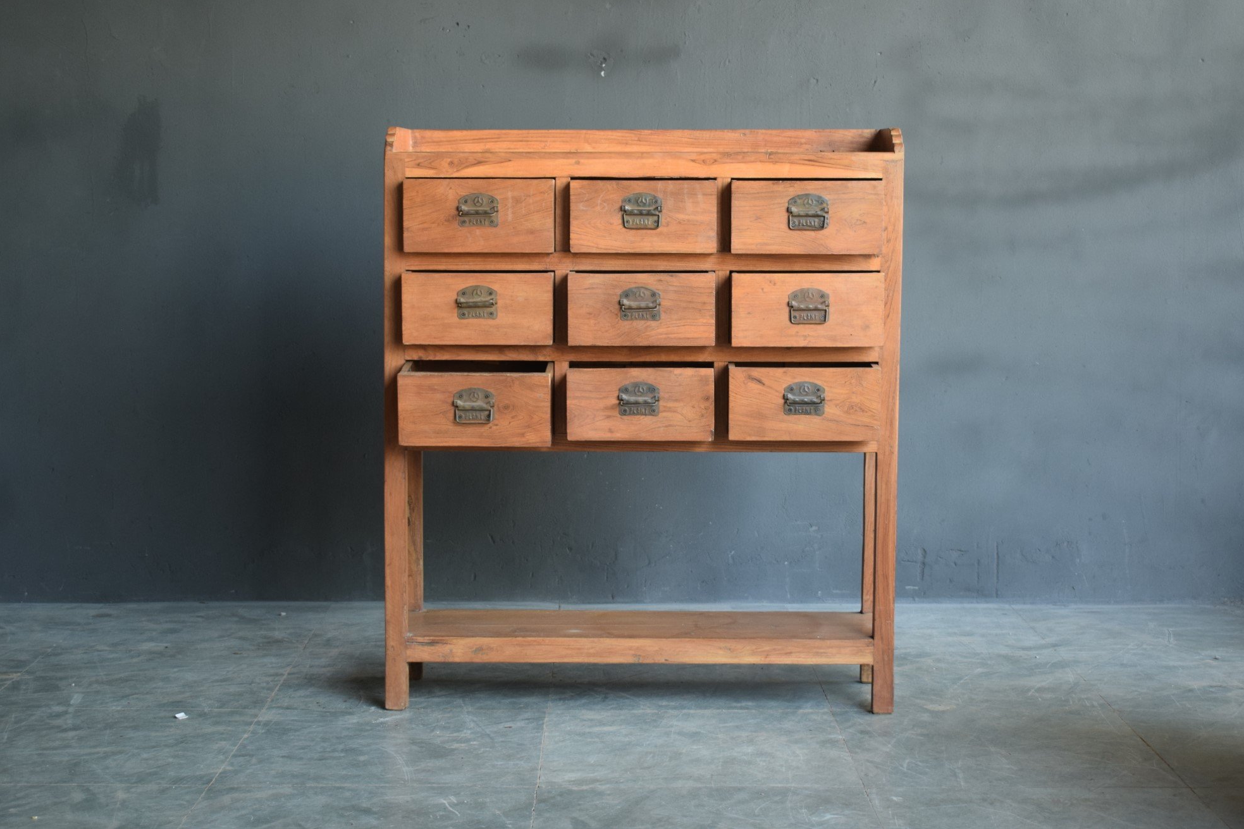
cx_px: 631
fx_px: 2108
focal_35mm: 61
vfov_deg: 22.3
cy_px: 408
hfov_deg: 32.9
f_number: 4.8
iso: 720
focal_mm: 40
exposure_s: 1/60
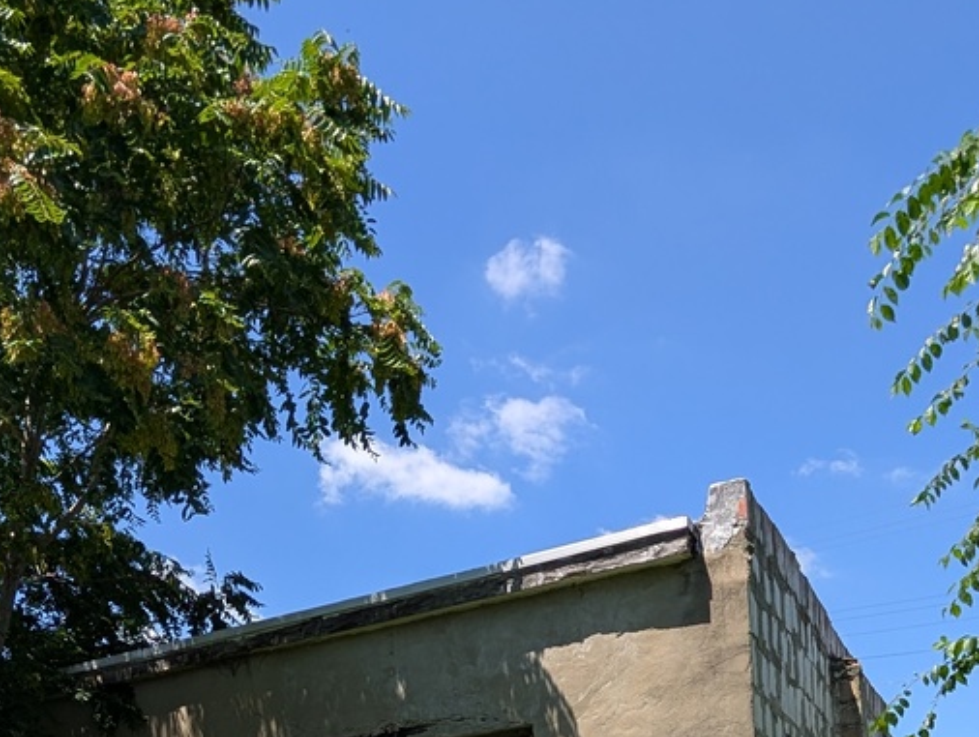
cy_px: 929
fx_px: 963
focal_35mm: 34
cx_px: 381
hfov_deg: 53.4
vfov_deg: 32.7
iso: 52
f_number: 1.7
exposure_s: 1/2252
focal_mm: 2.02
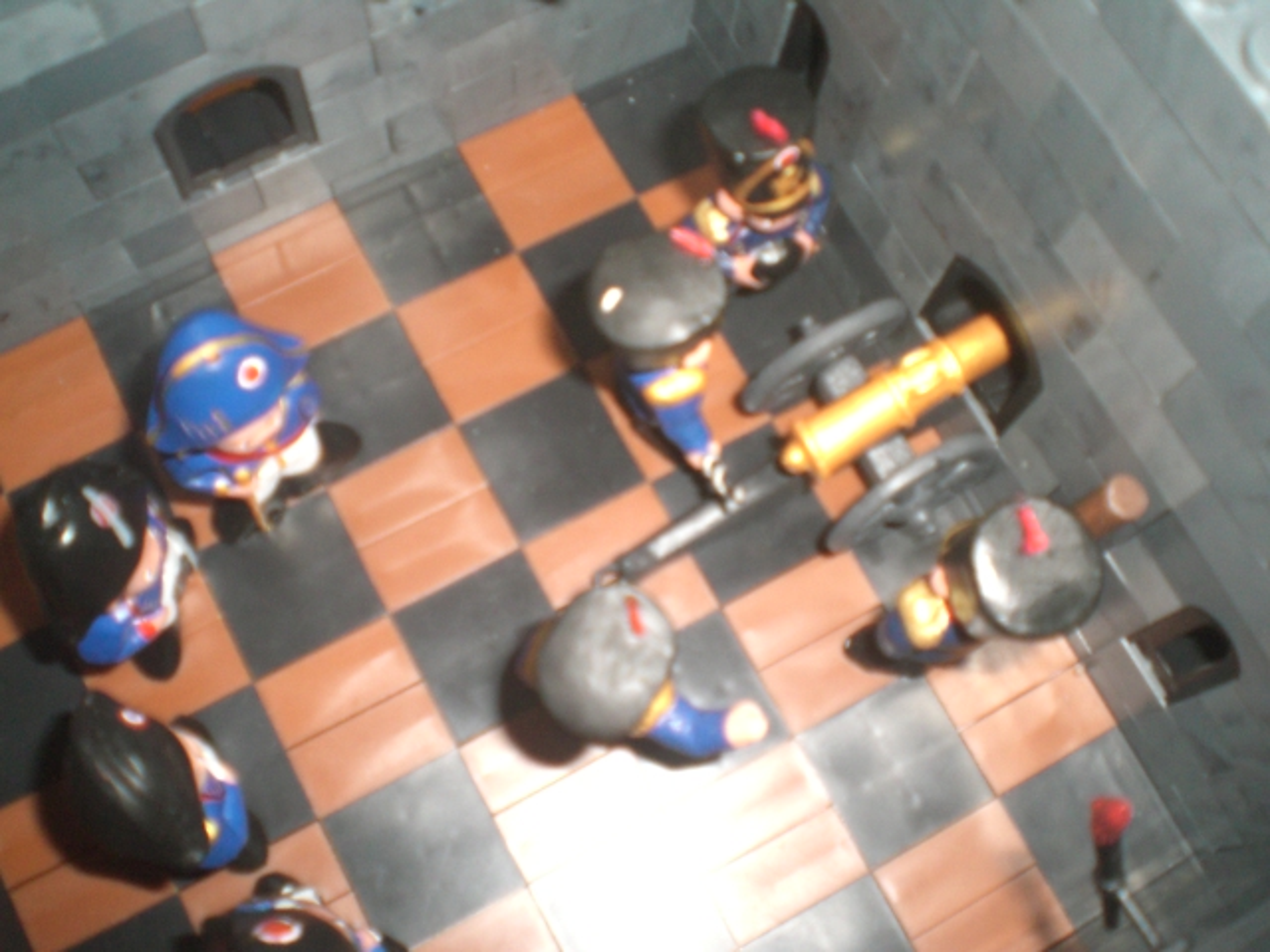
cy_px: 476
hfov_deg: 49.0
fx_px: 1394
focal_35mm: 38
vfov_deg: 37.7
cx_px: 635
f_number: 3.1
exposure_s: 1/60
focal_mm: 6.3
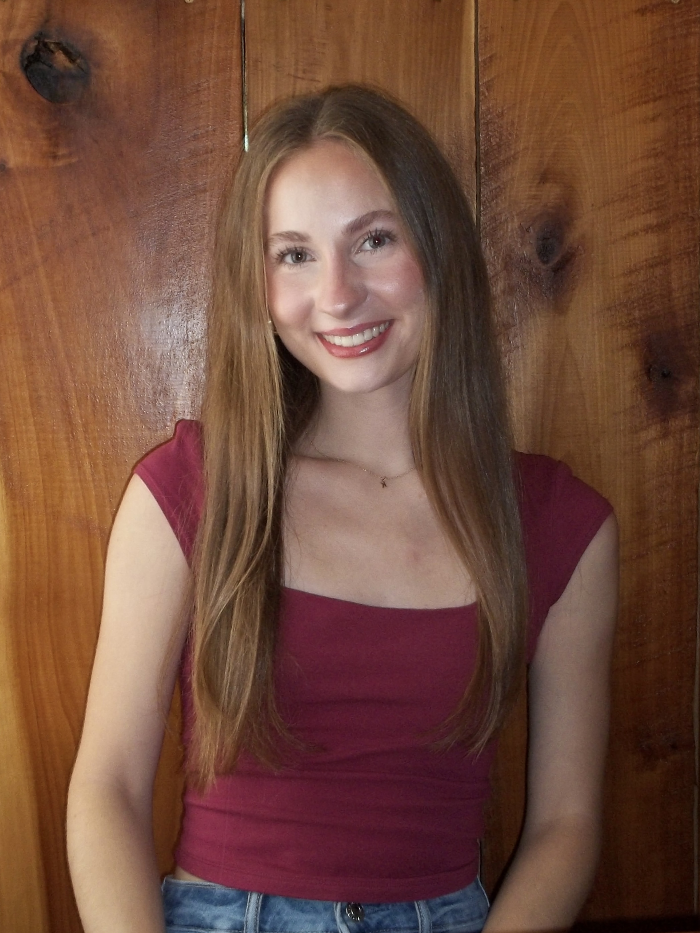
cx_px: 350
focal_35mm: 33
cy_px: 466
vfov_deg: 55.4
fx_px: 890
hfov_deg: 42.9
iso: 160
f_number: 3.3
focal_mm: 5.9
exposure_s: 1/30
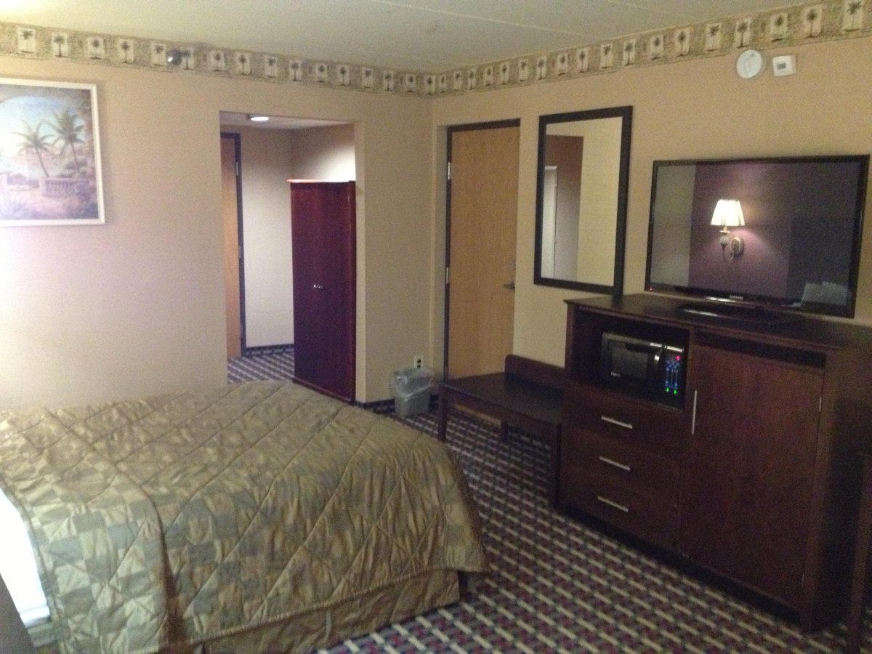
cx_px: 436
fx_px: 882
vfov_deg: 40.7
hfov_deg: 52.6
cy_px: 327
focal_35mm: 35
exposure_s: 1/15
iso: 800
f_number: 2.4
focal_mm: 4.28
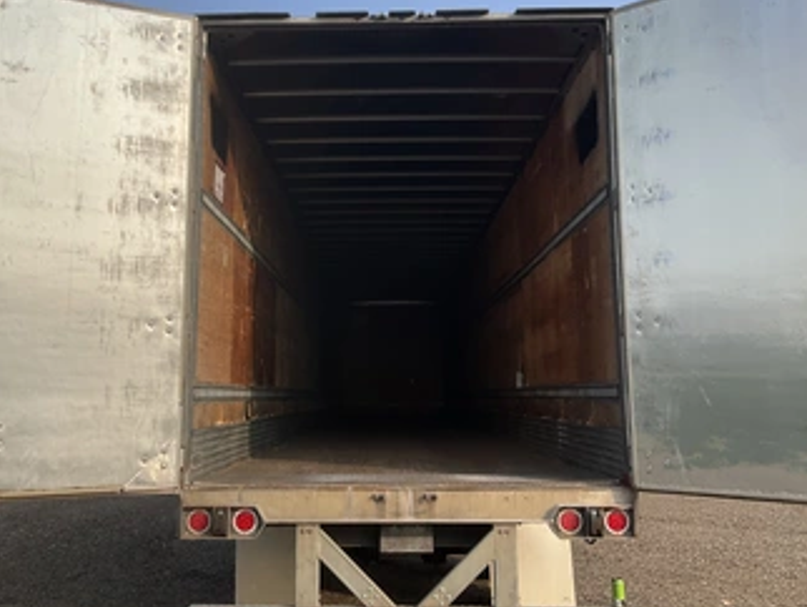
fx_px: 840
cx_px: 378
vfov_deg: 39.6
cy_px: 253
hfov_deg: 51.3
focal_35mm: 36
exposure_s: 1/1279
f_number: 1.8
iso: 25
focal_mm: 3
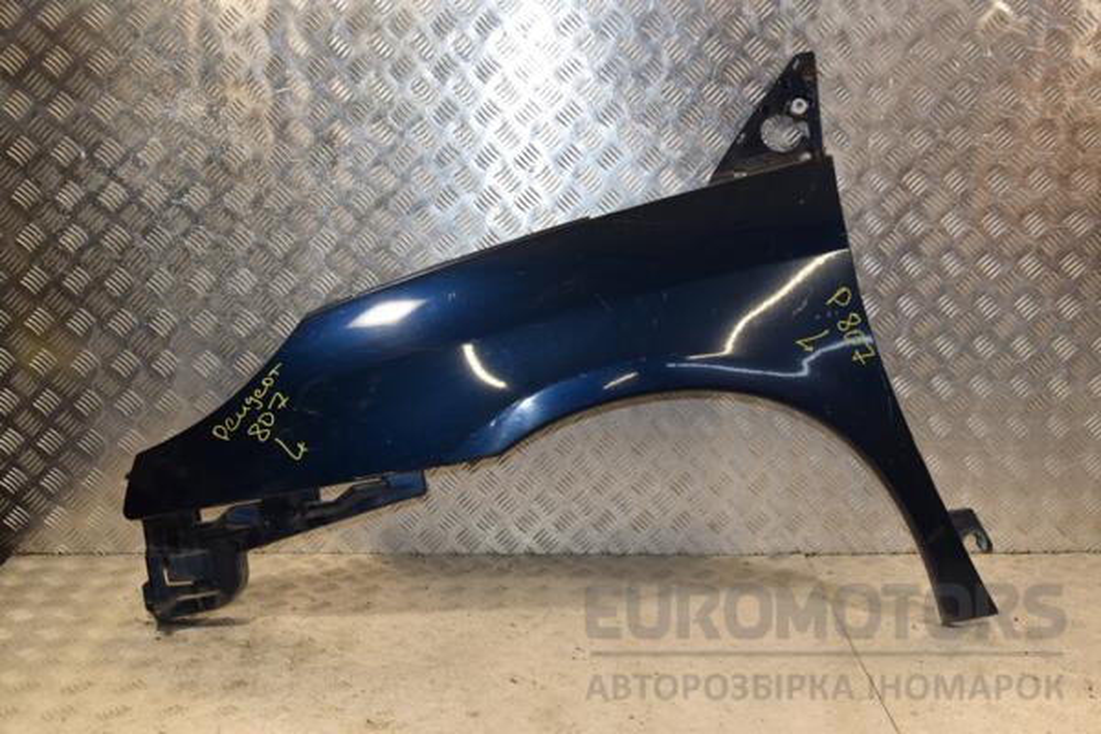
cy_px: 367
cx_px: 550
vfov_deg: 31.9
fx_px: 1284
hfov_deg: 46.4
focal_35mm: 42
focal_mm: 28
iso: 800
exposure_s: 1/200
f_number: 7.1
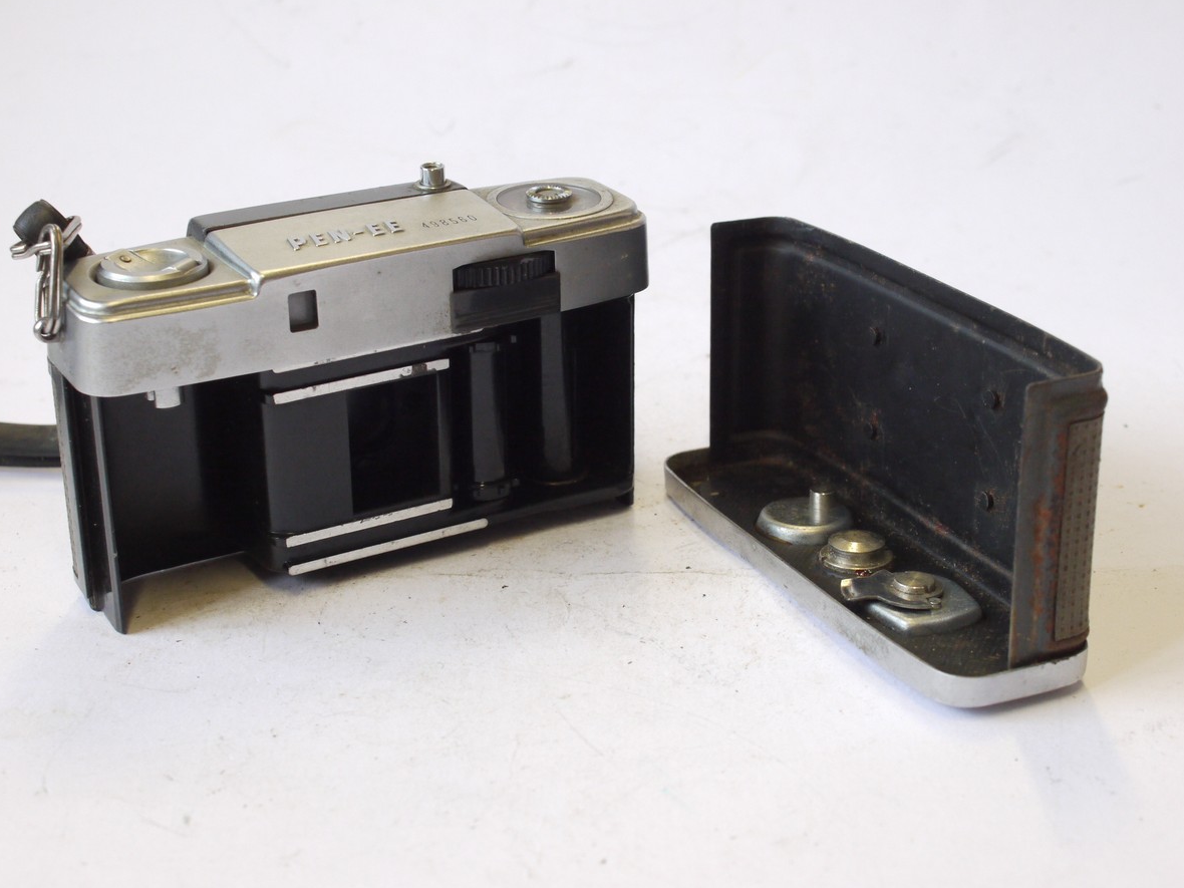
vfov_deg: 24.0
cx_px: 597
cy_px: 442
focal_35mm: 61
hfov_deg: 31.7
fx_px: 2086
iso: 800
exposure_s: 1/100
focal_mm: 30
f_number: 7.1
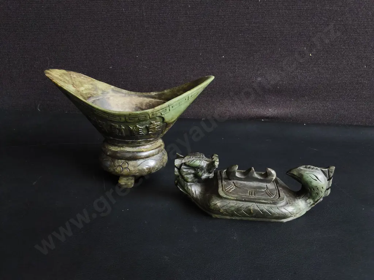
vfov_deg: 51.4
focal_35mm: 27
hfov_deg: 65.3
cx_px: 187
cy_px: 140
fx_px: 292
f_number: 2
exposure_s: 1/100
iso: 200
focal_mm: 2.87
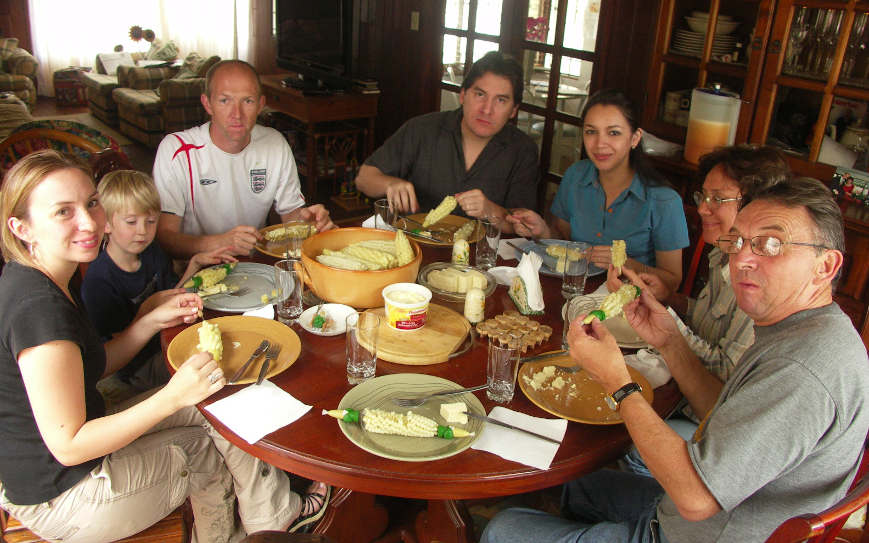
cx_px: 433
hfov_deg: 62.9
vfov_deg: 41.8
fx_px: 710
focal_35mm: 30
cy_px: 267
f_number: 2.8
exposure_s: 1/30
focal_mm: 7.2
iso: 200
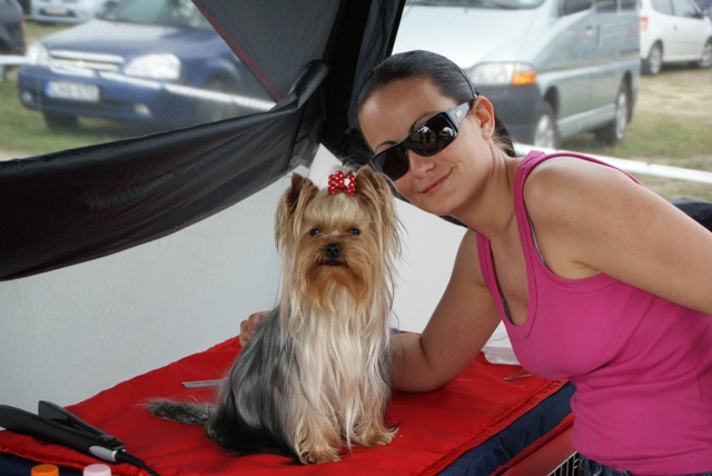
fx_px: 1485
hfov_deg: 27.0
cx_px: 356
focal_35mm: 75
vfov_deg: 18.2
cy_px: 238
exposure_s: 1/160
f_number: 5.6
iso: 200
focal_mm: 50
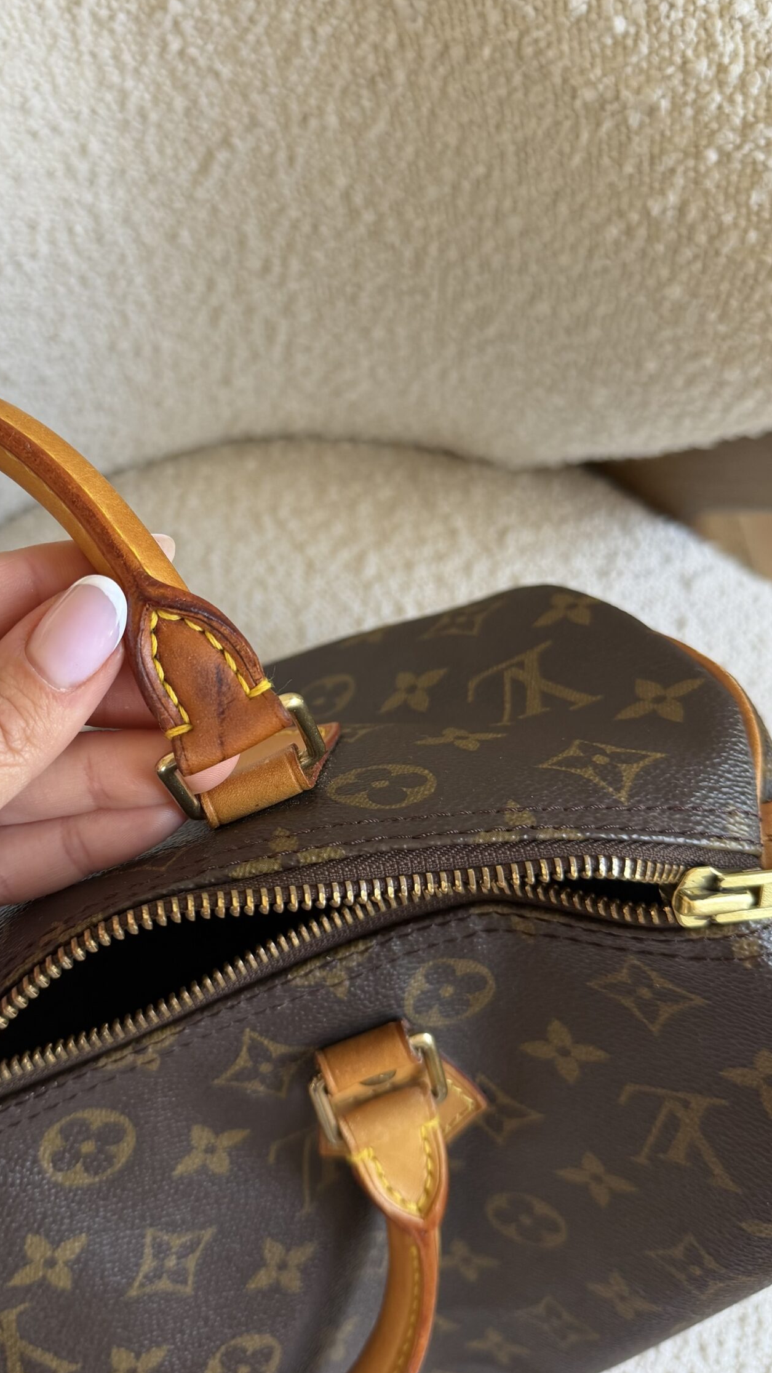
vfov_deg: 64.3
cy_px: 657
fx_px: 1092
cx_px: 260
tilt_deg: -75.3
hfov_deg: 38.5
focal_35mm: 30
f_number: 1.78
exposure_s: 1/121
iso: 200
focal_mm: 6.76
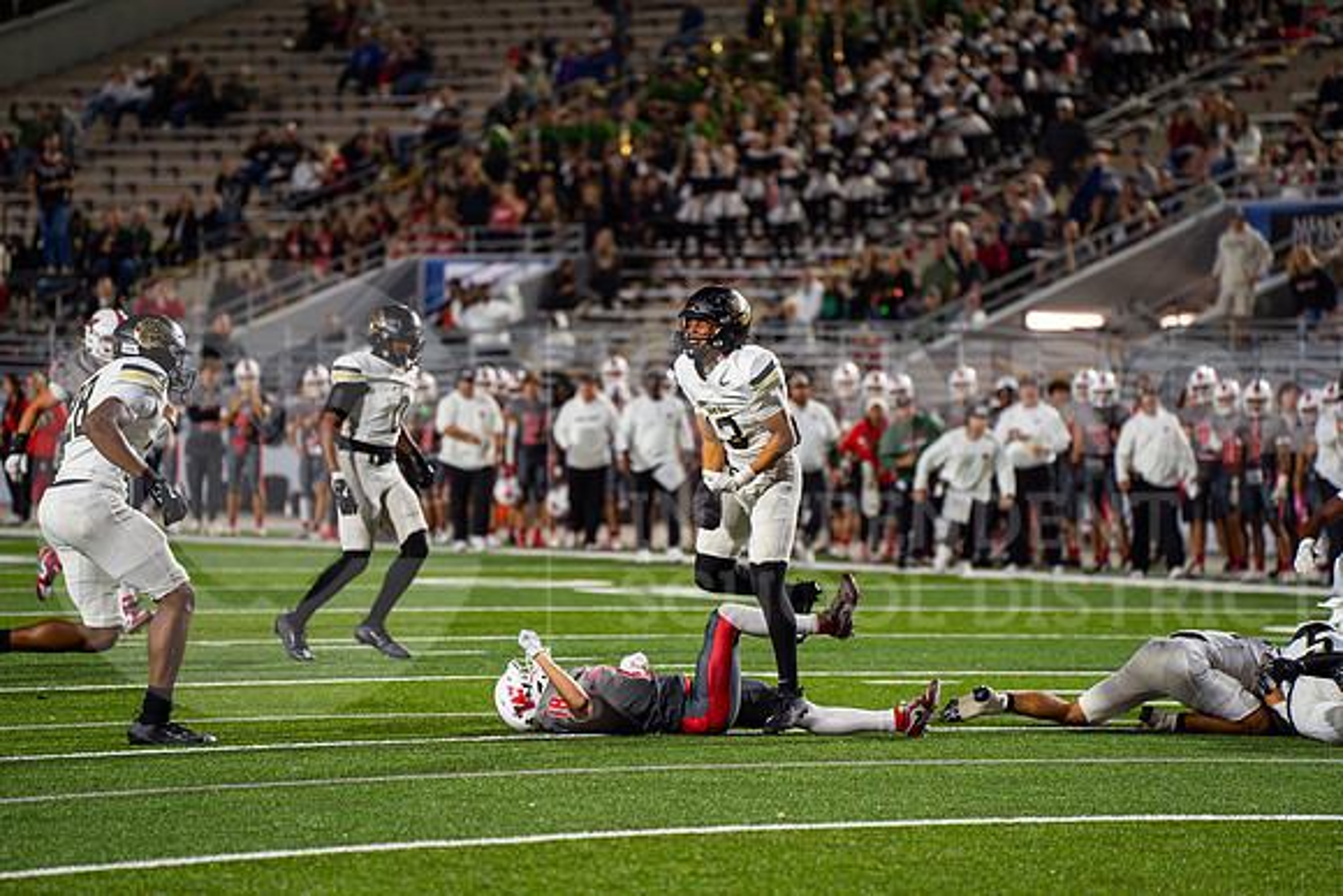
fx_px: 6716
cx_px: 672
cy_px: 448
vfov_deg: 7.6
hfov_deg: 11.4
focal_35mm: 180
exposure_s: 1/1250
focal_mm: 180
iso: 2500
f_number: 3.2
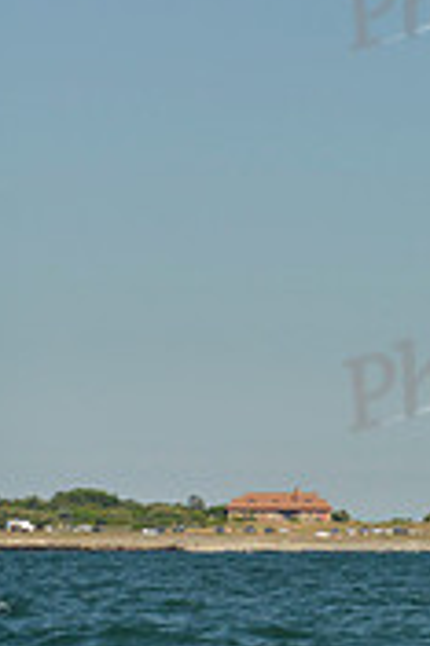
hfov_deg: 4.8
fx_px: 5026
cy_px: 94
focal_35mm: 280
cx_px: 1055
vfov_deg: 7.3
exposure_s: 1/1250
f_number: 7.1
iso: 400
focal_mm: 85
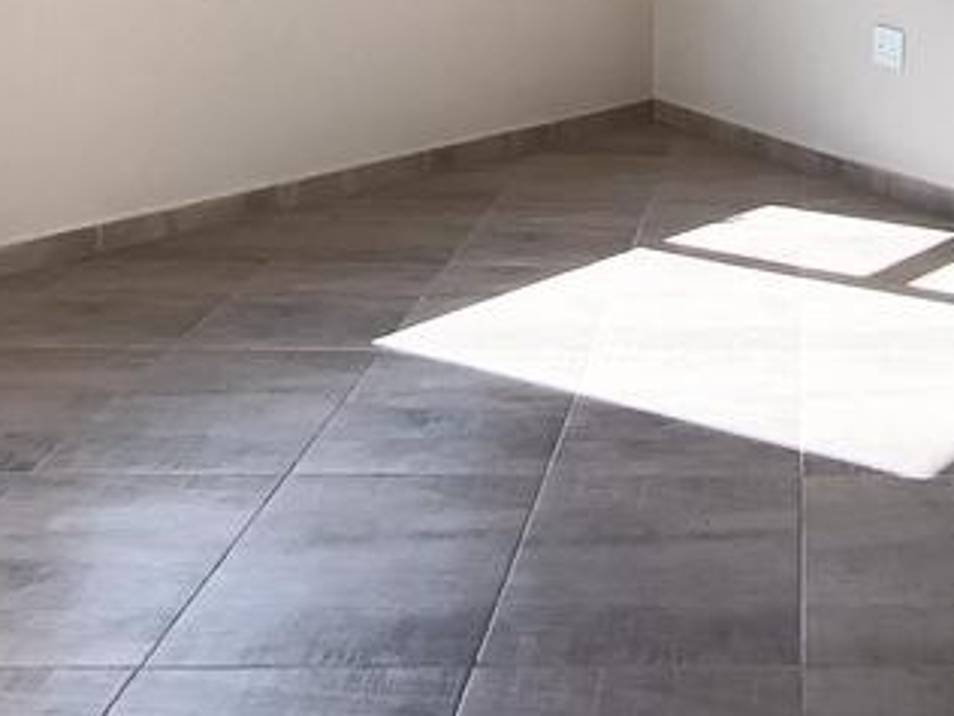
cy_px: -154
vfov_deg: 28.9
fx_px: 1185
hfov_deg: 41.3
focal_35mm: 43
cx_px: 806
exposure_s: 1/278
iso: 100
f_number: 2.2
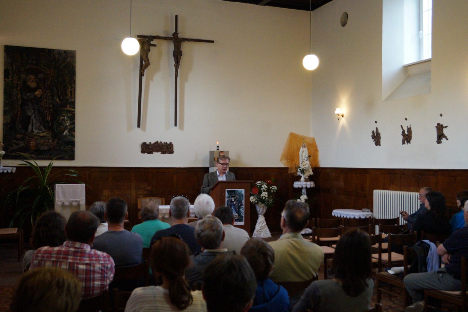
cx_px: 234
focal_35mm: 39
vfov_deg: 34.2
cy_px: 156
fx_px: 507
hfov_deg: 49.6
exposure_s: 1/80
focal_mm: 26
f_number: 4.5
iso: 3200
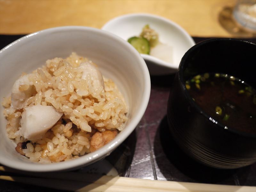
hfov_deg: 63.4
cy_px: 96
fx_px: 207
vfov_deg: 49.7
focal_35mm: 28
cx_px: 128
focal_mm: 14
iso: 400
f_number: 2.5
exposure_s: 1/30
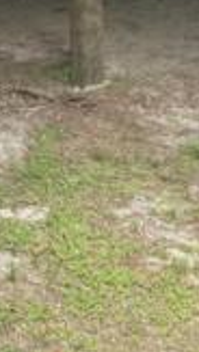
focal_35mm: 87
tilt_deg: -1.0
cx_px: -51
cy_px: -140
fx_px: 814
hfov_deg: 13.5
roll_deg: +1.5
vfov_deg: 21.4
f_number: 1.6
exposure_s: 1/121
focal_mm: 4.2
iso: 80
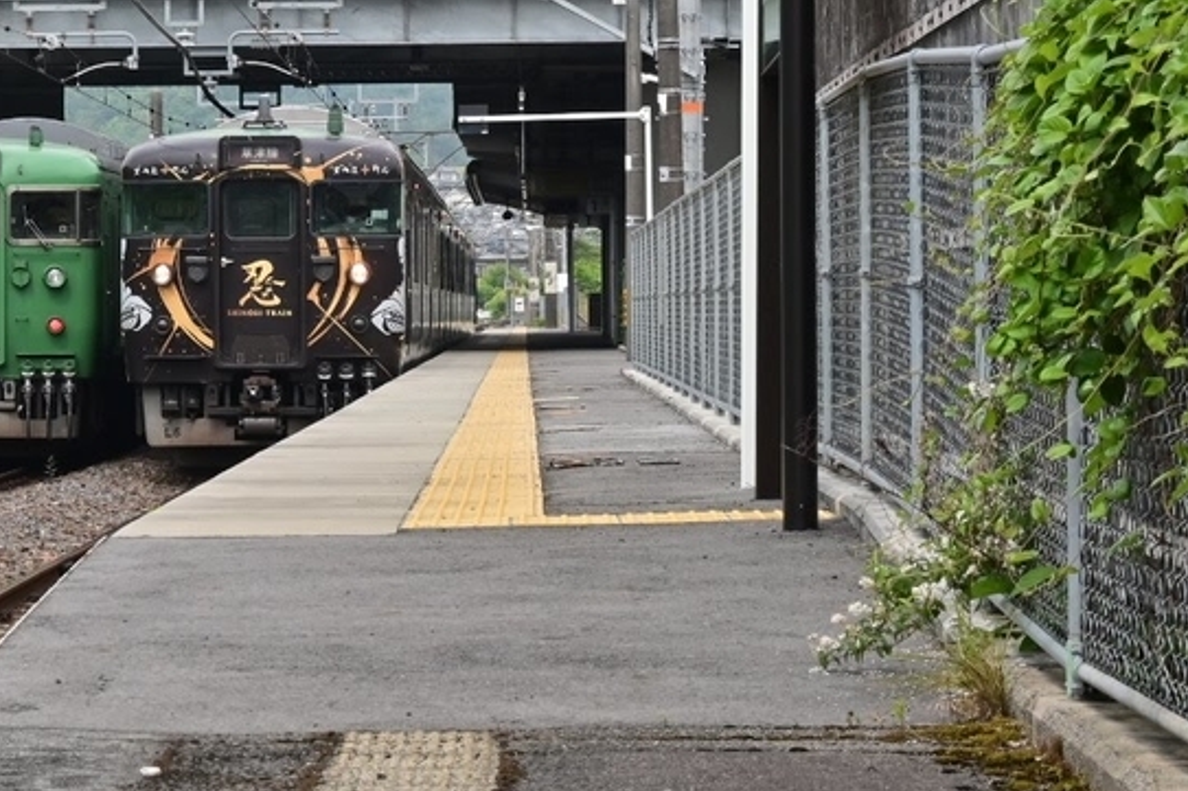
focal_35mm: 166
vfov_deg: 8.3
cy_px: 197
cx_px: 110
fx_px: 5476
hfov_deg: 12.3
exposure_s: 1/400
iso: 160
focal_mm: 50
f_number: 10
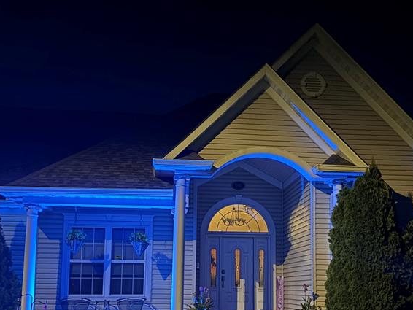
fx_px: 561
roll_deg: -1.5
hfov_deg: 40.4
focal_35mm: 47
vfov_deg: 30.5
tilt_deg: +7.1
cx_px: 231
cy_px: 221
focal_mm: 5.96
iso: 1250
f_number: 1.6
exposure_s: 1/9
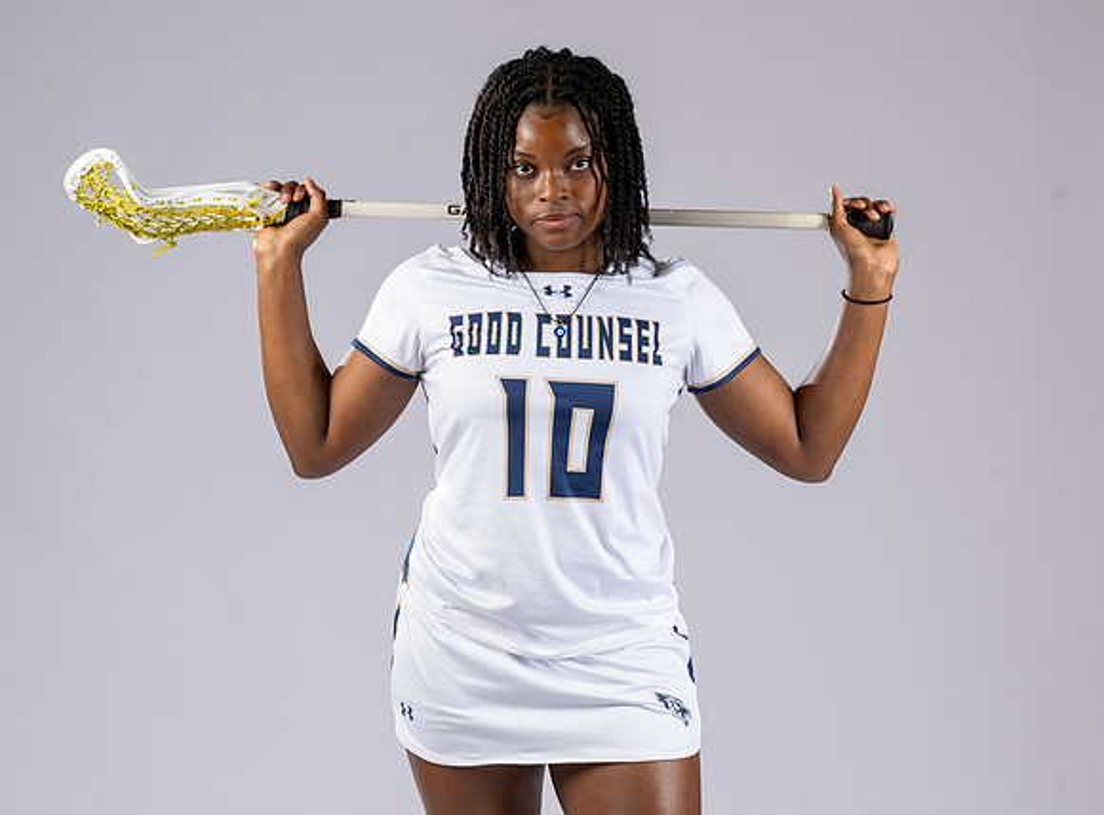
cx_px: 534
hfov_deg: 13.2
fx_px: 4762
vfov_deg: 9.8
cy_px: 432
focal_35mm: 150
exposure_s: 1/200
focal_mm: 125
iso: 250
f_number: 6.3
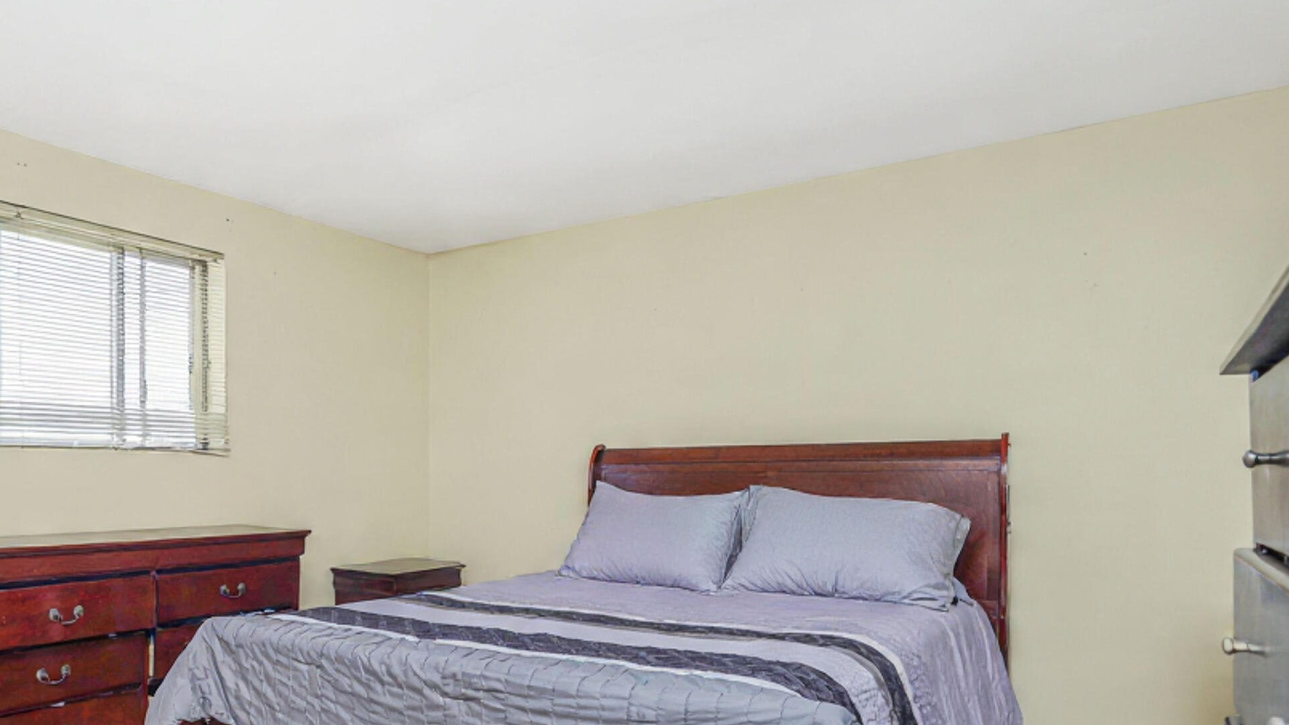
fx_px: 889
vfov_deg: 43.6
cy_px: 500
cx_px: 404
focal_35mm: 26
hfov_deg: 69.3
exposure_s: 1/50
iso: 50
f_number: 5.6
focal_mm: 16
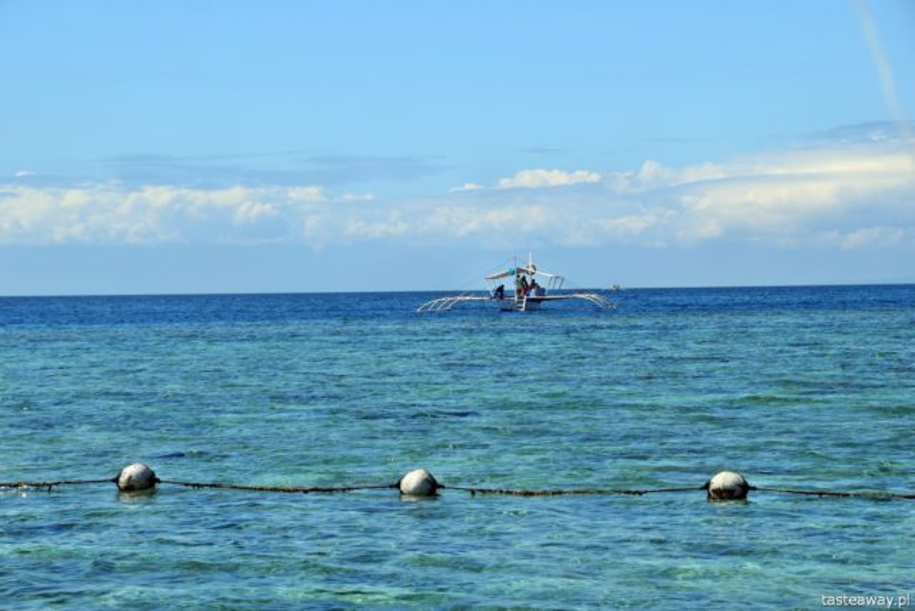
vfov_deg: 11.2
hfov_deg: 16.6
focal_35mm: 123
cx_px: 458
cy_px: 306
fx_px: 3127
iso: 200
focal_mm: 82
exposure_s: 1/500
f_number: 10
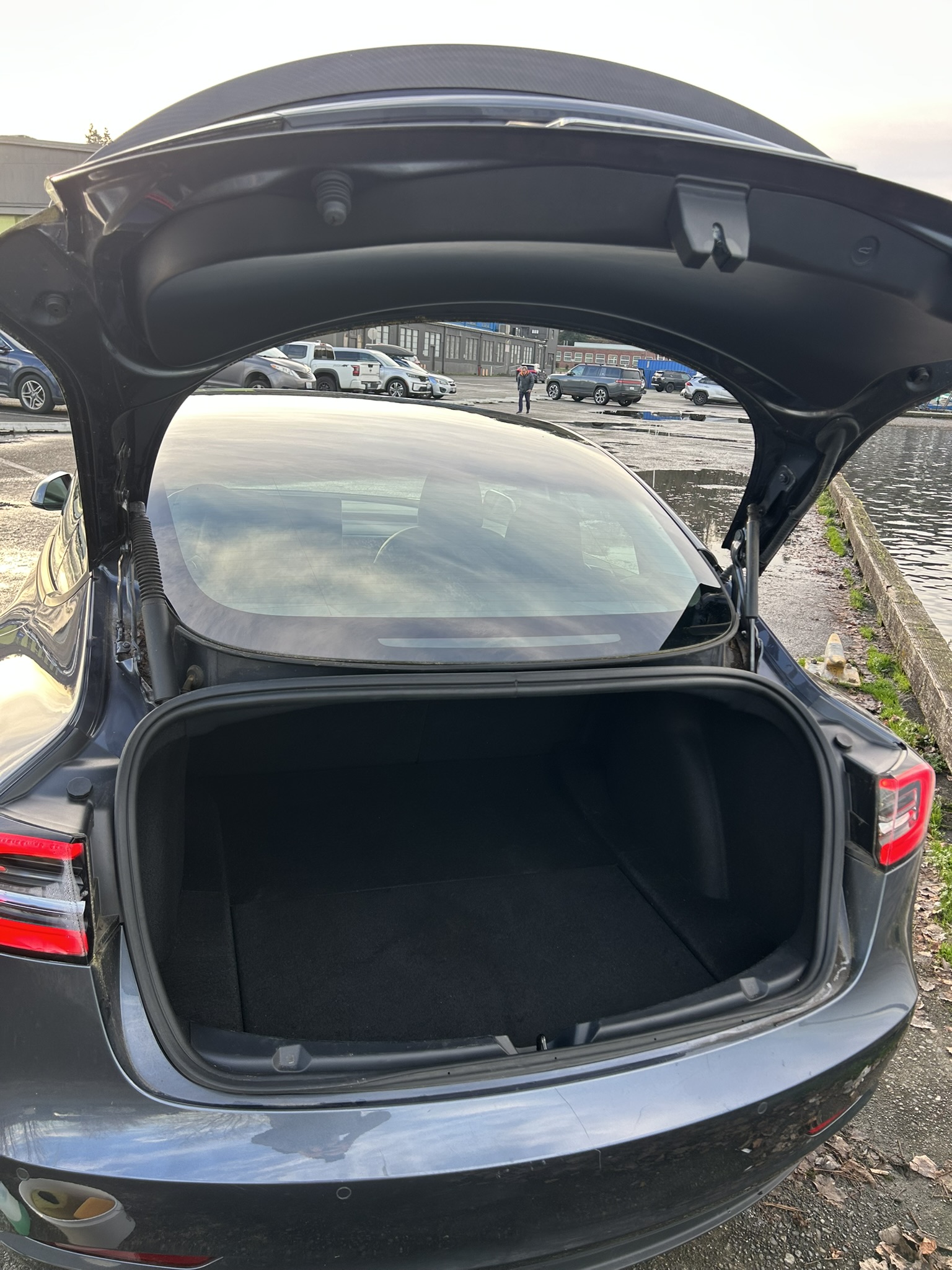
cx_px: 476
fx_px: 953
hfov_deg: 53.1
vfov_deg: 67.3
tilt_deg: -16.3
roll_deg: -4.2
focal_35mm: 26
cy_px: 635
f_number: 1.5
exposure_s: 1/200
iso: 40
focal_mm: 5.7
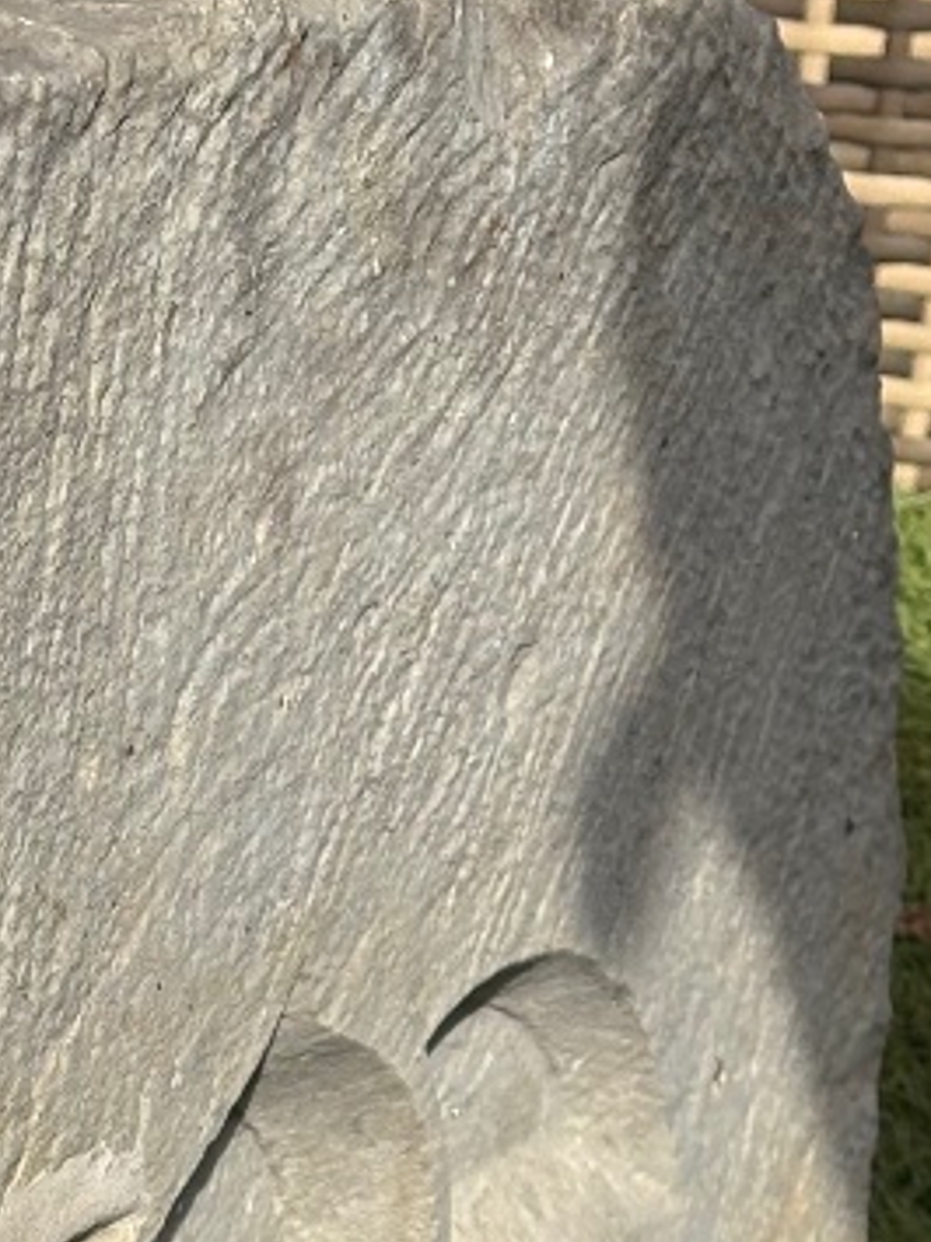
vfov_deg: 10.9
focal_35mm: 176
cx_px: -364
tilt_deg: -27.6
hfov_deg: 8.3
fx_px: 6315
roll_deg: -5.4
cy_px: 1774
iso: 40
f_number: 1.6
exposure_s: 1/2342
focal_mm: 5.96
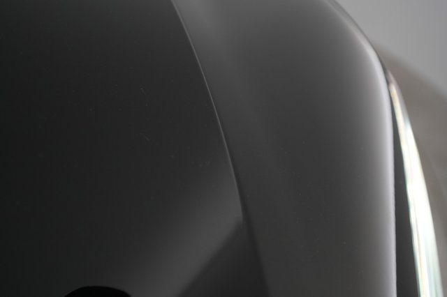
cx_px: 224
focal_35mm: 28
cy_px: 148
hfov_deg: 65.5
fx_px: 347
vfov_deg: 46.4
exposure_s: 1/100
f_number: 4.5
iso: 1600
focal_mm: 28
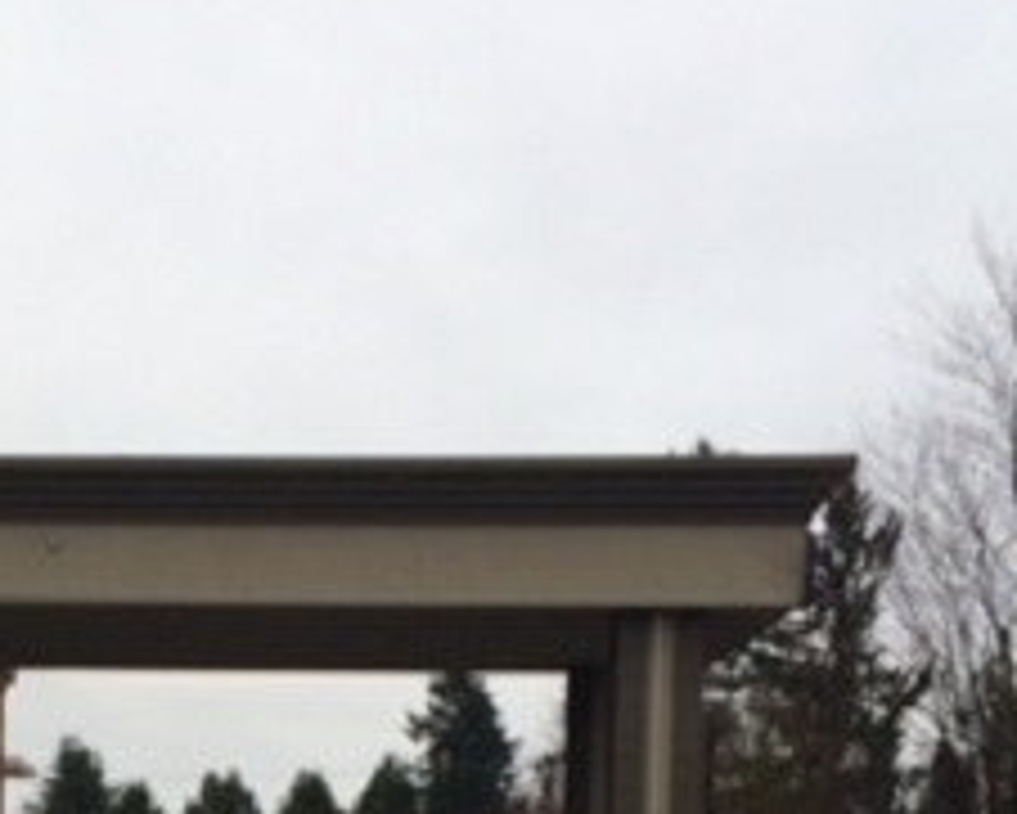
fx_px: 2710
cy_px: 1025
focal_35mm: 90
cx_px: 14
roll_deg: -1.3
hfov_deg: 20.6
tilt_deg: -1.7
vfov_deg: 16.3
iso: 32
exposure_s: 1/631
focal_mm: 4.15
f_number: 2.2
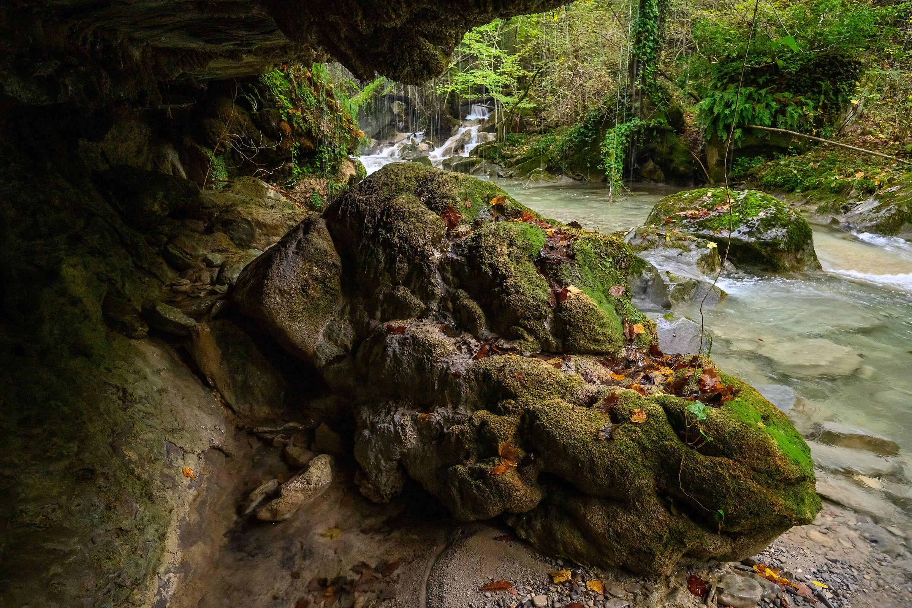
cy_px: 304
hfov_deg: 73.7
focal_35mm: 24
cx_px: 456
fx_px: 608
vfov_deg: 53.1
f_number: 8
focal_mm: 24
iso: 1600
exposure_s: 1/20
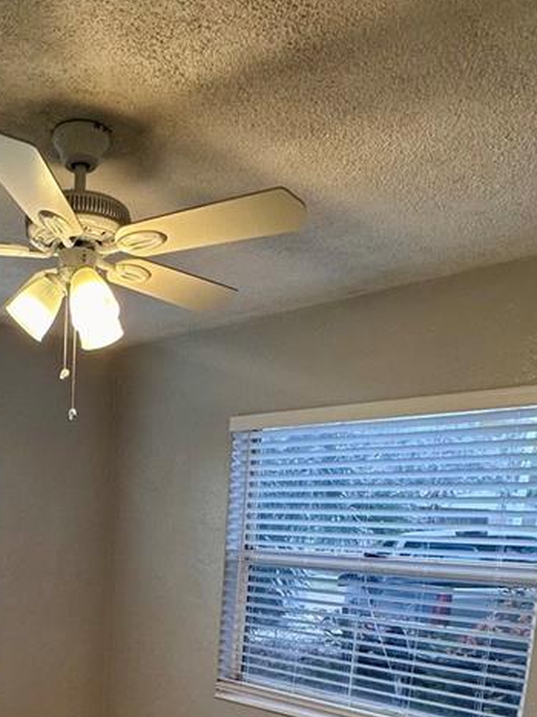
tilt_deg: -10.2
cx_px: 81
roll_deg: -3.7
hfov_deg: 37.7
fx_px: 745
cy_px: 666
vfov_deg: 45.7
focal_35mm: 36
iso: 125
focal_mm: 2.22
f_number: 2.2
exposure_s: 1/120
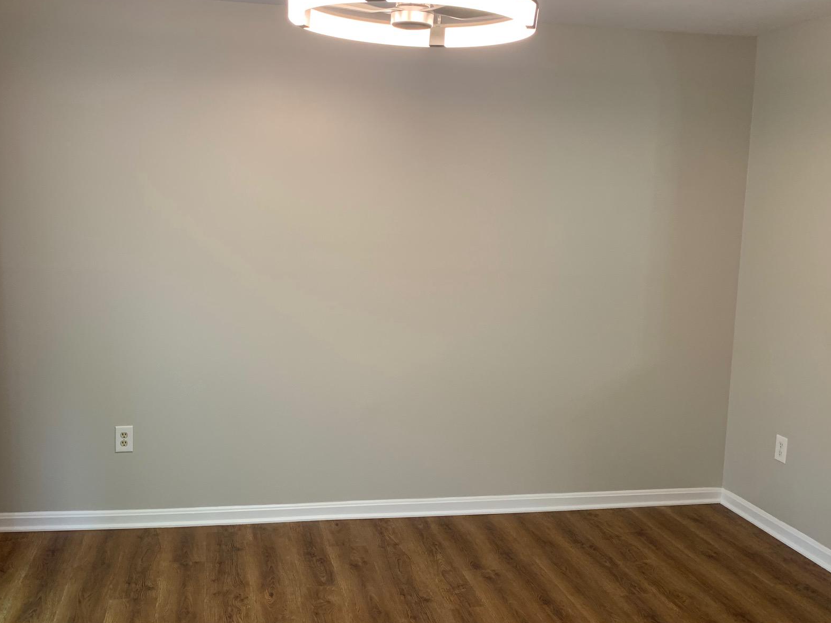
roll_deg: -2.2
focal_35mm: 34
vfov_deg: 41.8
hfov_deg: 53.8
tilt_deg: -5.6
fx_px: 816
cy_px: 291
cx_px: 360
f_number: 1.8
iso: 100
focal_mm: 4.25
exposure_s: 1/60
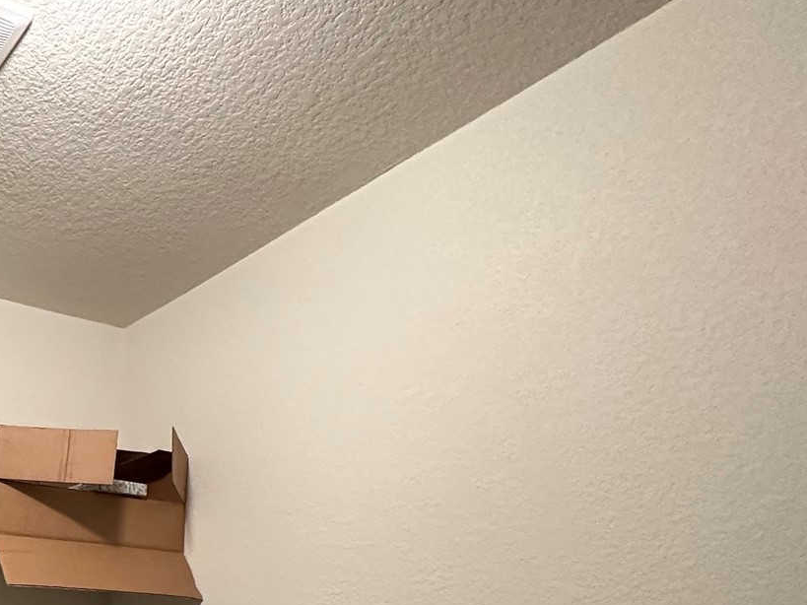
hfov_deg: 41.4
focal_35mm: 35
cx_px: -91
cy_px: 729
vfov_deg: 33.1
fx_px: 816
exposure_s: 1/60
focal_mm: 2.22
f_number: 2.2
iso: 400
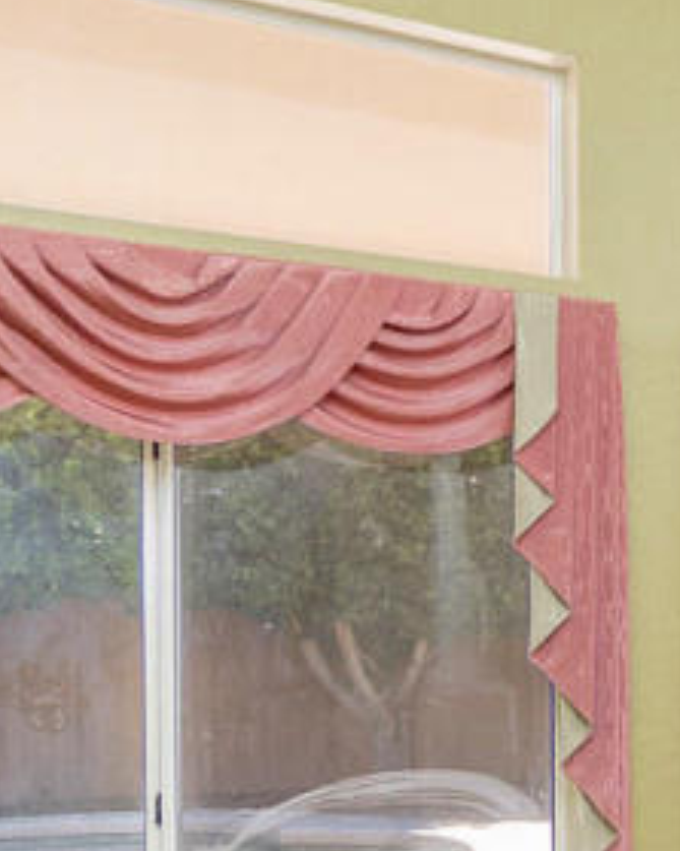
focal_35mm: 58
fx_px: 1460
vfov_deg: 31.9
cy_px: 633
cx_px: 1253
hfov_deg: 19.2
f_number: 6.3
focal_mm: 10
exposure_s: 1/200
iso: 500
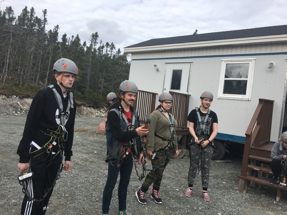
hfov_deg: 61.7
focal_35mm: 29
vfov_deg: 48.2
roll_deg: -7.0
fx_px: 240
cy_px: 108
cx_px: 144
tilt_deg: +1.5
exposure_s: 1/1166
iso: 25
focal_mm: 4.15
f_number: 2.2
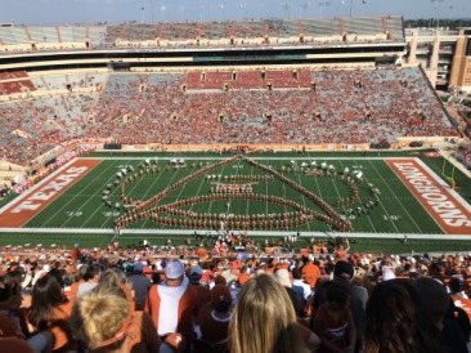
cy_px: 176
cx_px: 236
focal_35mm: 29
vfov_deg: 48.2
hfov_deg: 61.7
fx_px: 394
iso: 25
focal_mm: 4.15
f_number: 2.2
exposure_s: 1/2079
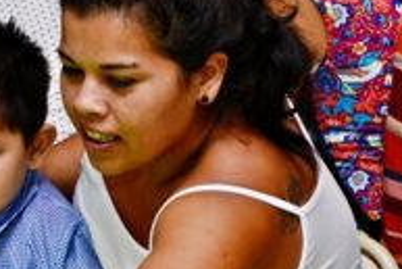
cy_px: 206
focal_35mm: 209
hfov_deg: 9.8
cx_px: 177
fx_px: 2336
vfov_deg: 6.6
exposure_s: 1/200
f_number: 11
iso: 1250
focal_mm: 58
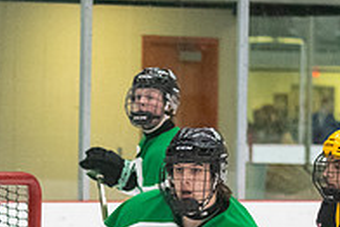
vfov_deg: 3.2
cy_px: 329
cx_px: 76
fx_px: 4073
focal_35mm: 431
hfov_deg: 4.8
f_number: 2.8
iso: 4000
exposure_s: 1/800
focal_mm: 80
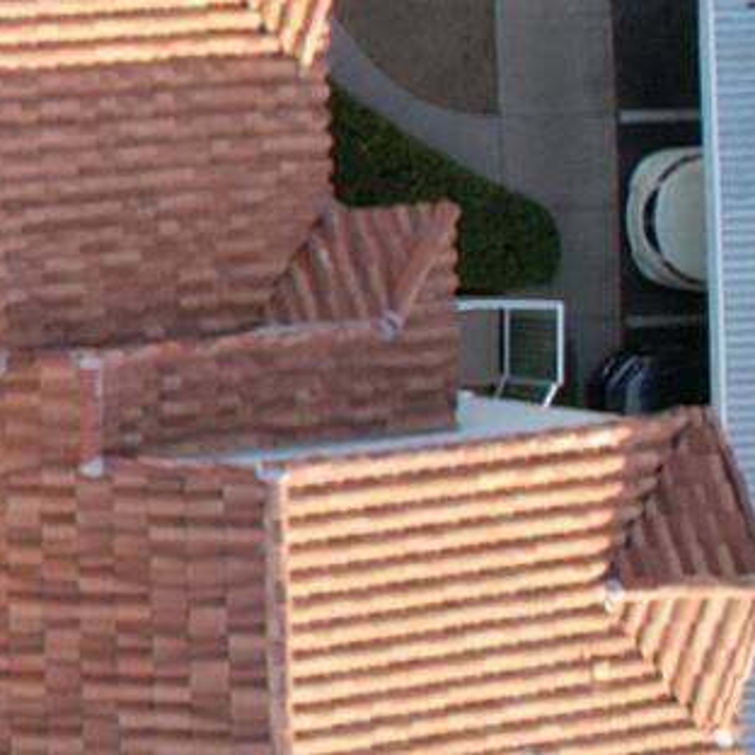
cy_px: 0
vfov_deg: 9.6
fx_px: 4442
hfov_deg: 6.4
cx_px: -2853
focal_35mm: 180
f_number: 2.8
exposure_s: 1/320
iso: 100
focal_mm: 8.38
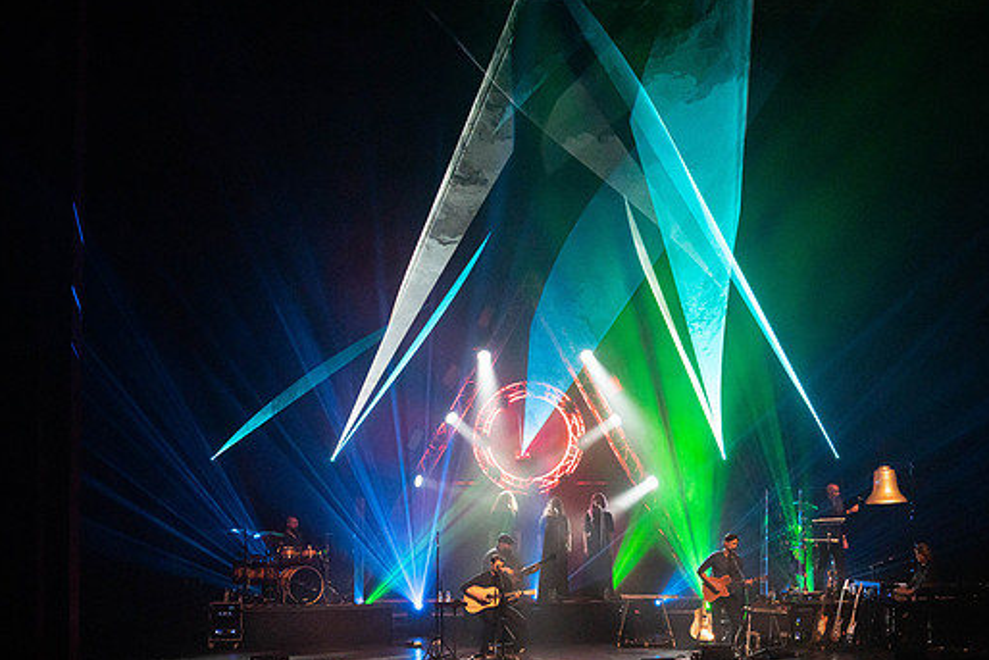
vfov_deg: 17.3
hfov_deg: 25.7
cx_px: 491
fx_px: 2171
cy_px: 301
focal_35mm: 79
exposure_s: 1/250
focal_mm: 70
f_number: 5.6
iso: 6400
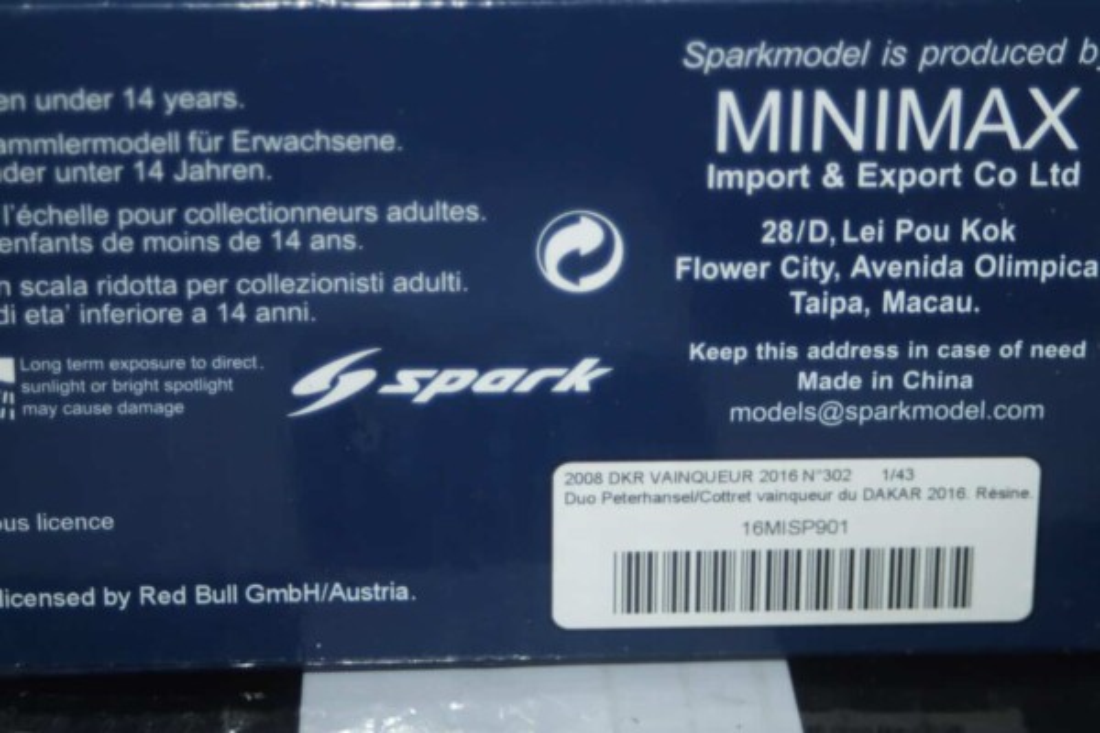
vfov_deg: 13.0
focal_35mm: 105
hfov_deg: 19.5
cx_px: 550
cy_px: 366
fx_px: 3208
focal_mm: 70
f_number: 5.6
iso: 200
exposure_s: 1/60
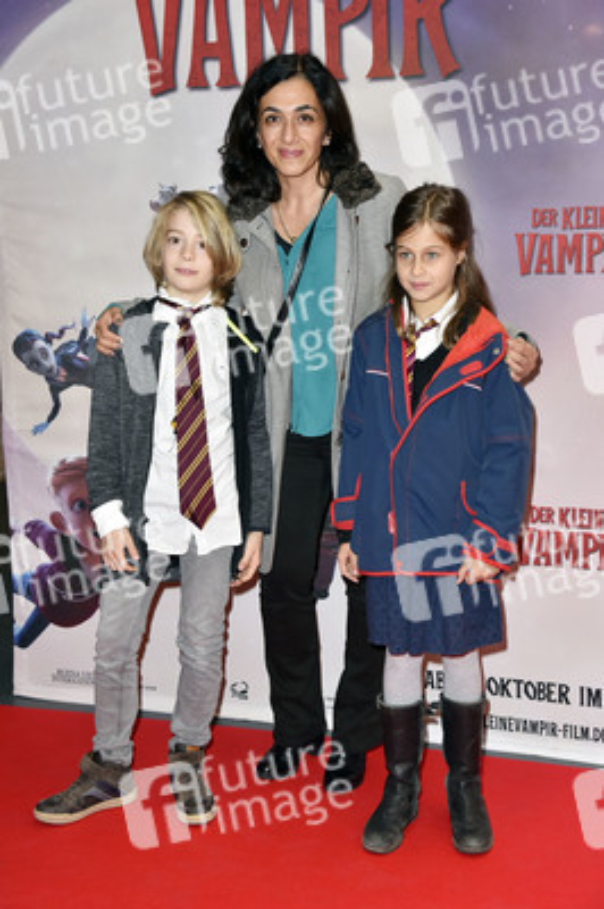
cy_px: 454
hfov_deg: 26.9
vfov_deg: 39.6
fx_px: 1260
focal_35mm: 50
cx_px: 302
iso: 1250
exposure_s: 1/100
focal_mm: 50
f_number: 5.6
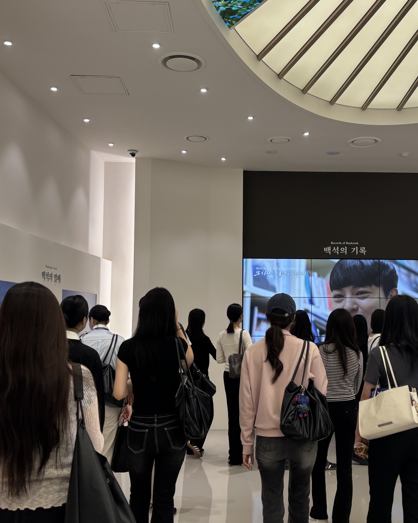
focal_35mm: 38
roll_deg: +0.9
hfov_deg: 38.9
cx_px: 266
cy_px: 265
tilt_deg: +4.1
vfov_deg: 47.9
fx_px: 588
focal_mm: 5.96
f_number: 1.6
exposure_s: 1/121
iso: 50
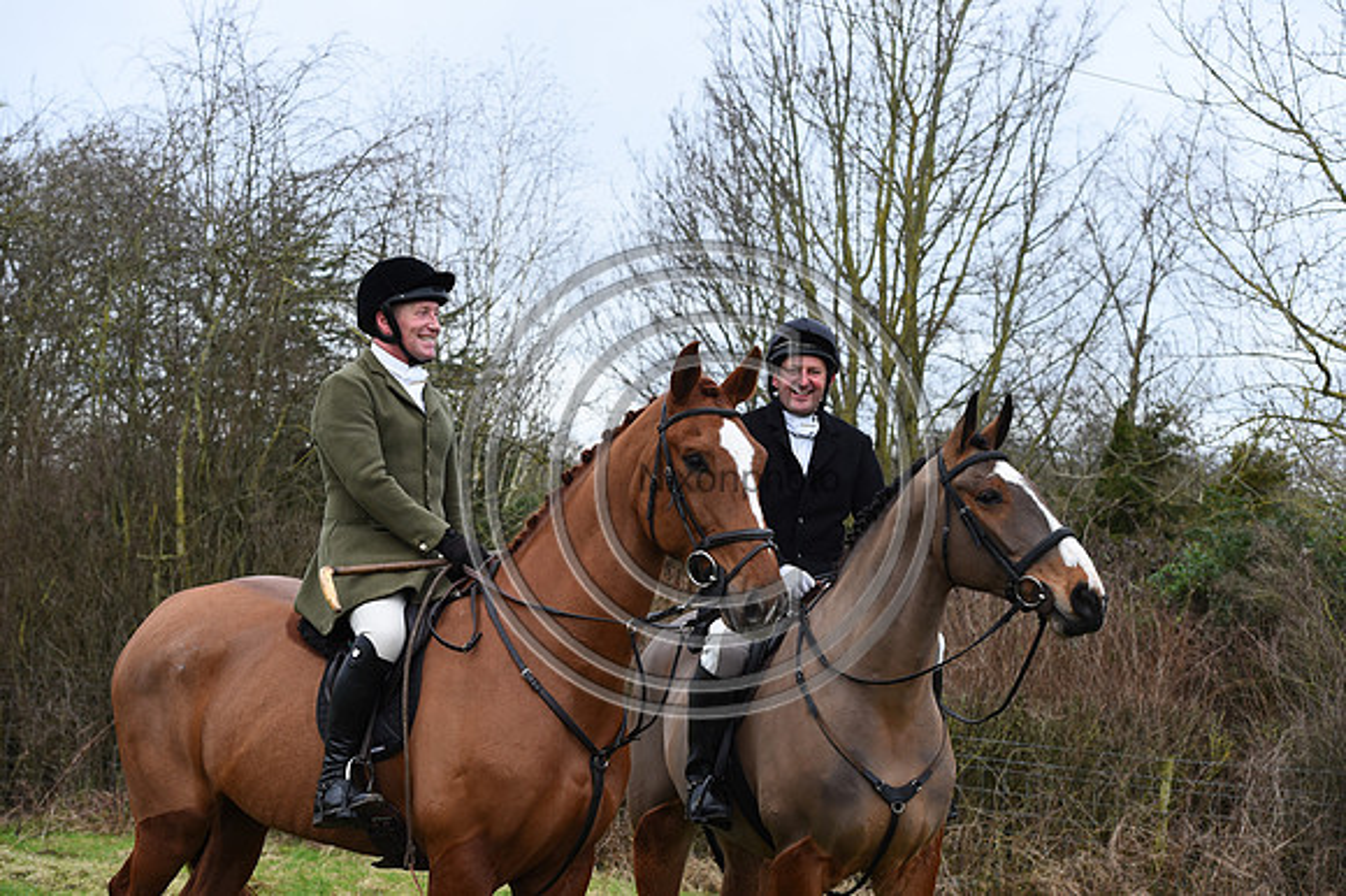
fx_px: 2616
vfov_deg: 19.4
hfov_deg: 28.9
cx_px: 673
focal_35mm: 70
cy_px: 448
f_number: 5.6
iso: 720
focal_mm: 70
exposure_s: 1/500
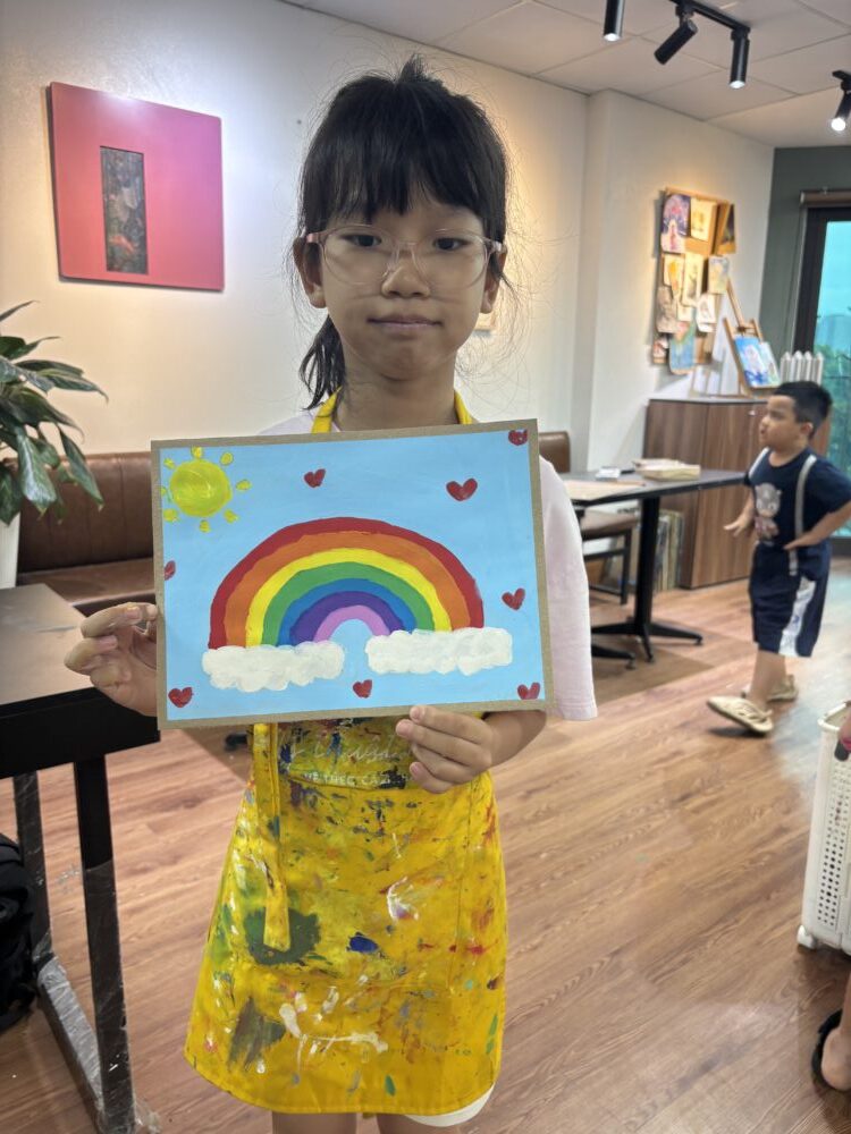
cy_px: 567
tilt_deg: -12.8
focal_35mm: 26
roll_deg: -1.3
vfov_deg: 67.3
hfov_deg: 53.1
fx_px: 852
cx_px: 426
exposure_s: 1/50
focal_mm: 5.96
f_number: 1.6
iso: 64
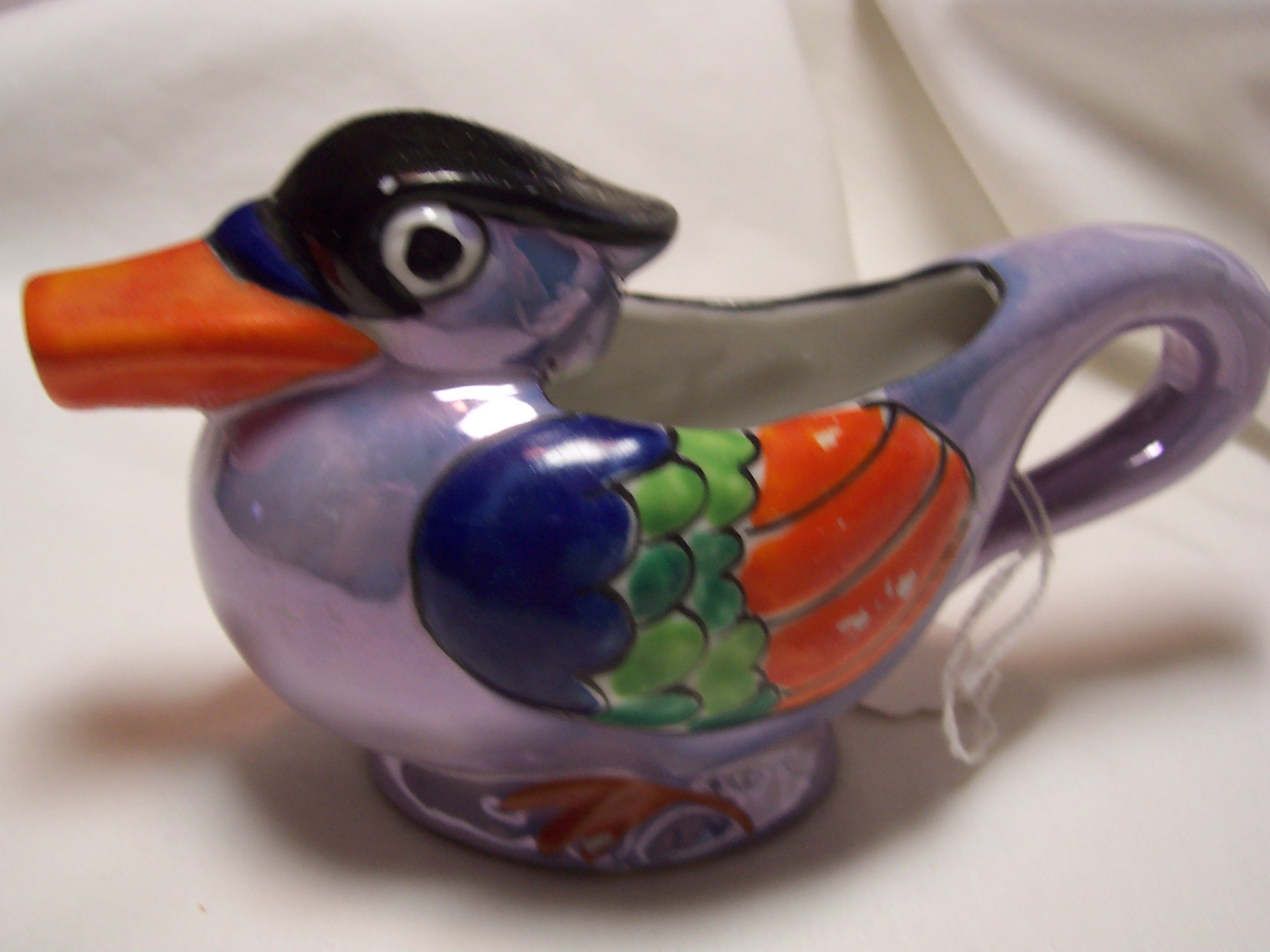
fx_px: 1357
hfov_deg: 50.1
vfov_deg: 38.7
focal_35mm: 37
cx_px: 635
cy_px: 476
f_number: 2.8
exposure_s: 1/30
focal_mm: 5.6
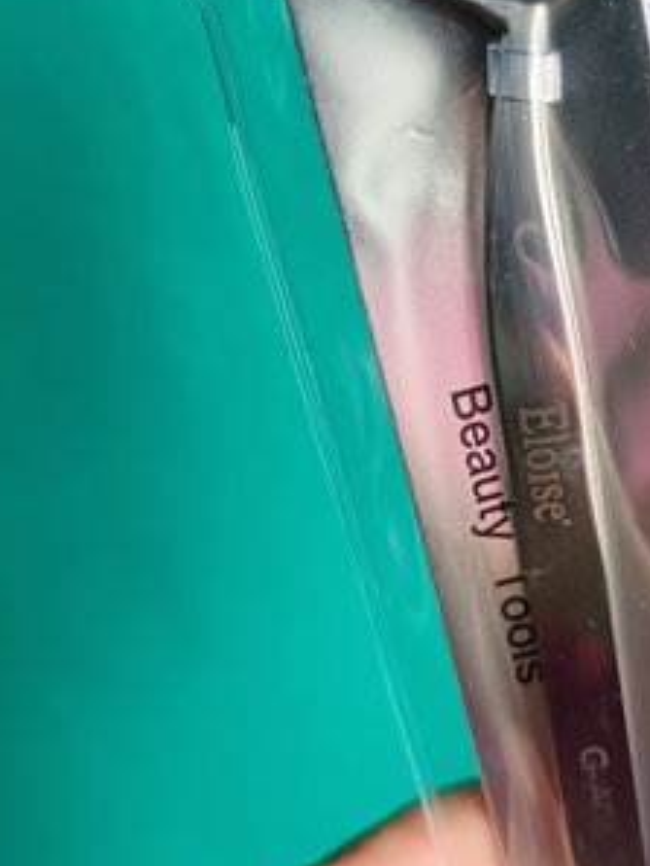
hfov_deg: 32.8
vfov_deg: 43.7
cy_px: 363
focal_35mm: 43
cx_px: 504
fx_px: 1076
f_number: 1.4
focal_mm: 5.89
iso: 293
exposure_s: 1/100
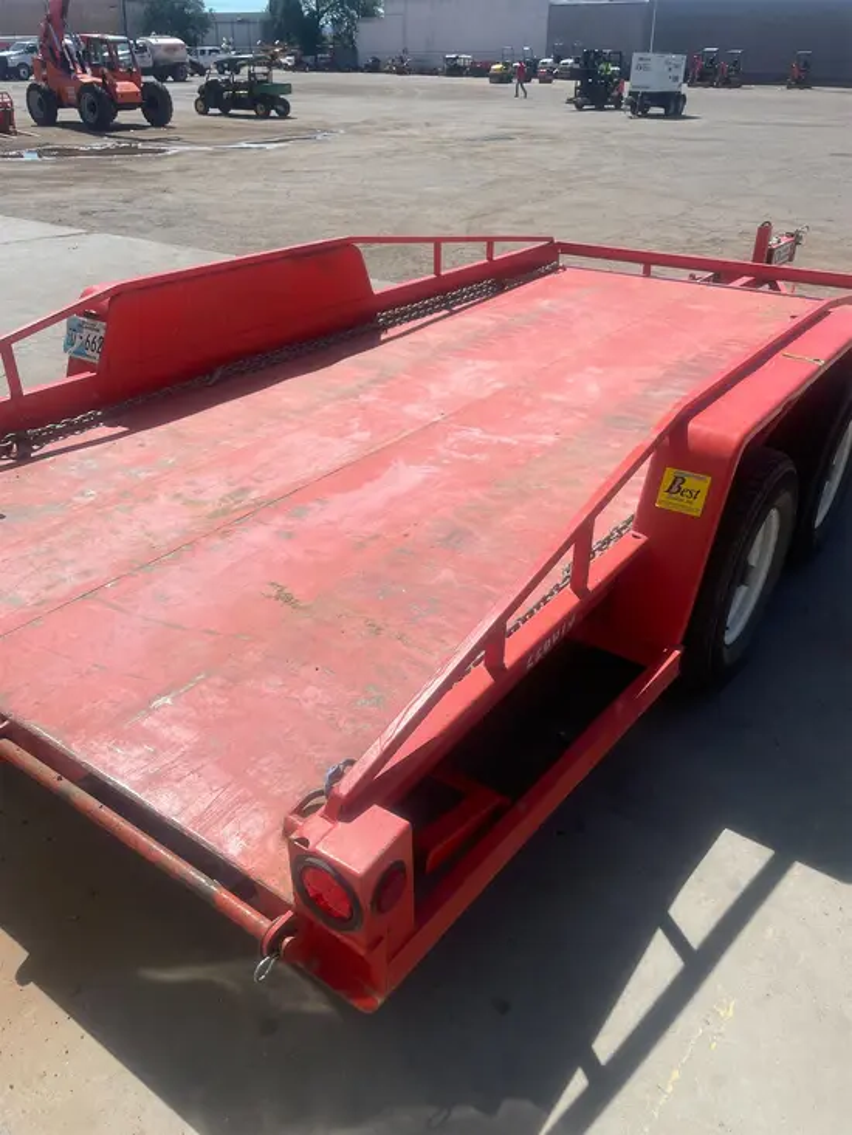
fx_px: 853
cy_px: 568
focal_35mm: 26
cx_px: 426
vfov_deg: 67.3
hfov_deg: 53.1
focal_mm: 4.2
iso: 50
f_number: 1.6
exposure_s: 1/6494
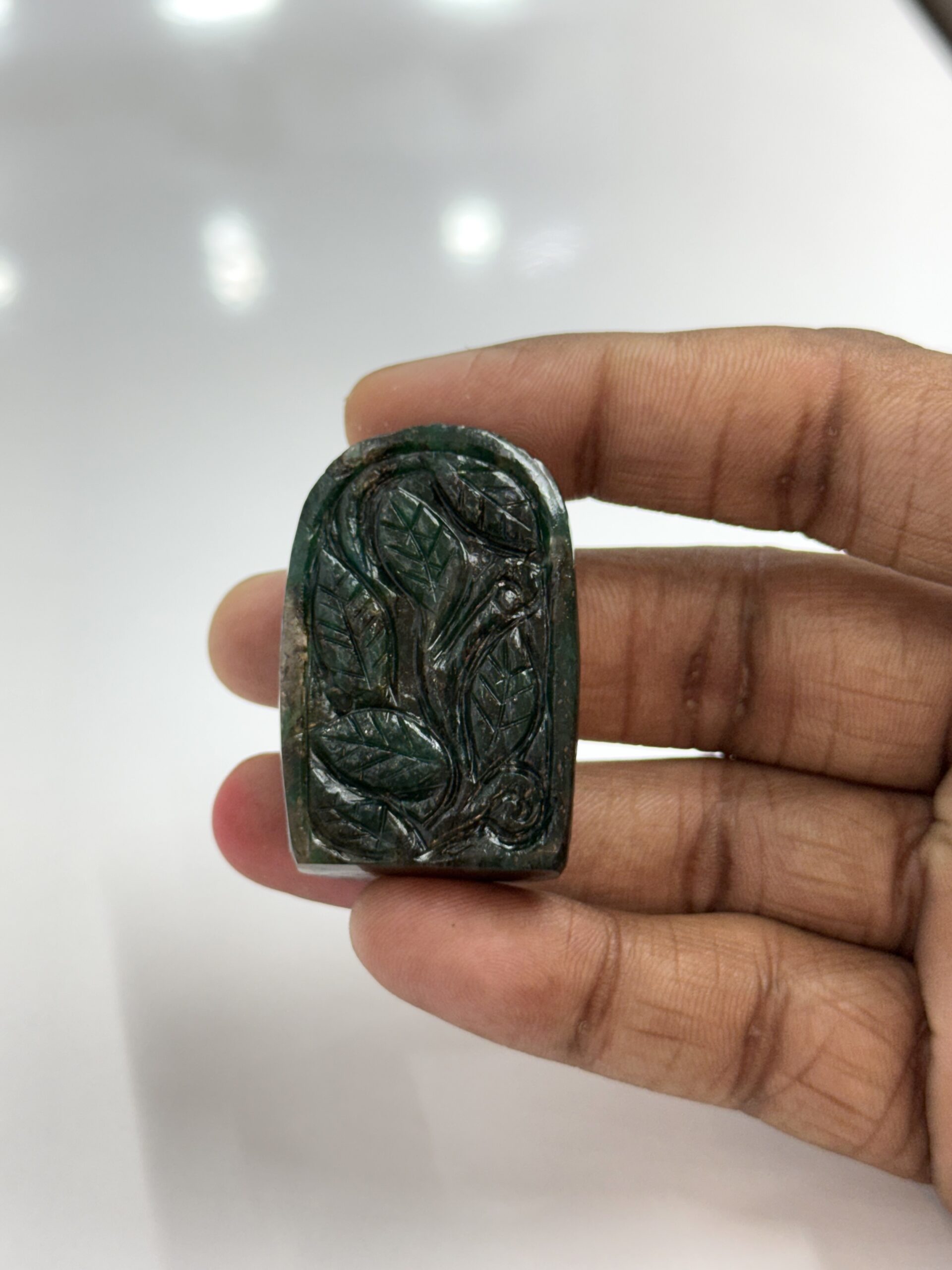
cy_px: 635
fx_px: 1760
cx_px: 476
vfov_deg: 39.7
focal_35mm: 48
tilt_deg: -43.7
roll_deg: -3.6
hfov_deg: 30.3
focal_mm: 6.76
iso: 64
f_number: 1.78
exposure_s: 1/100
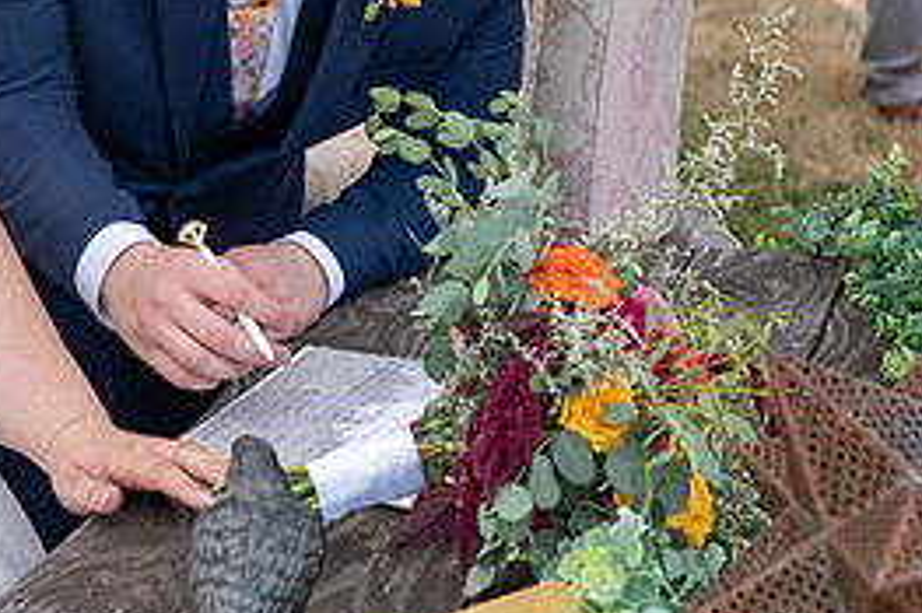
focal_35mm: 106
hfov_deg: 18.8
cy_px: -33
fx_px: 2713
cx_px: 35
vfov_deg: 12.7
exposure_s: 1/500
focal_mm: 48
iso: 400
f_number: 5
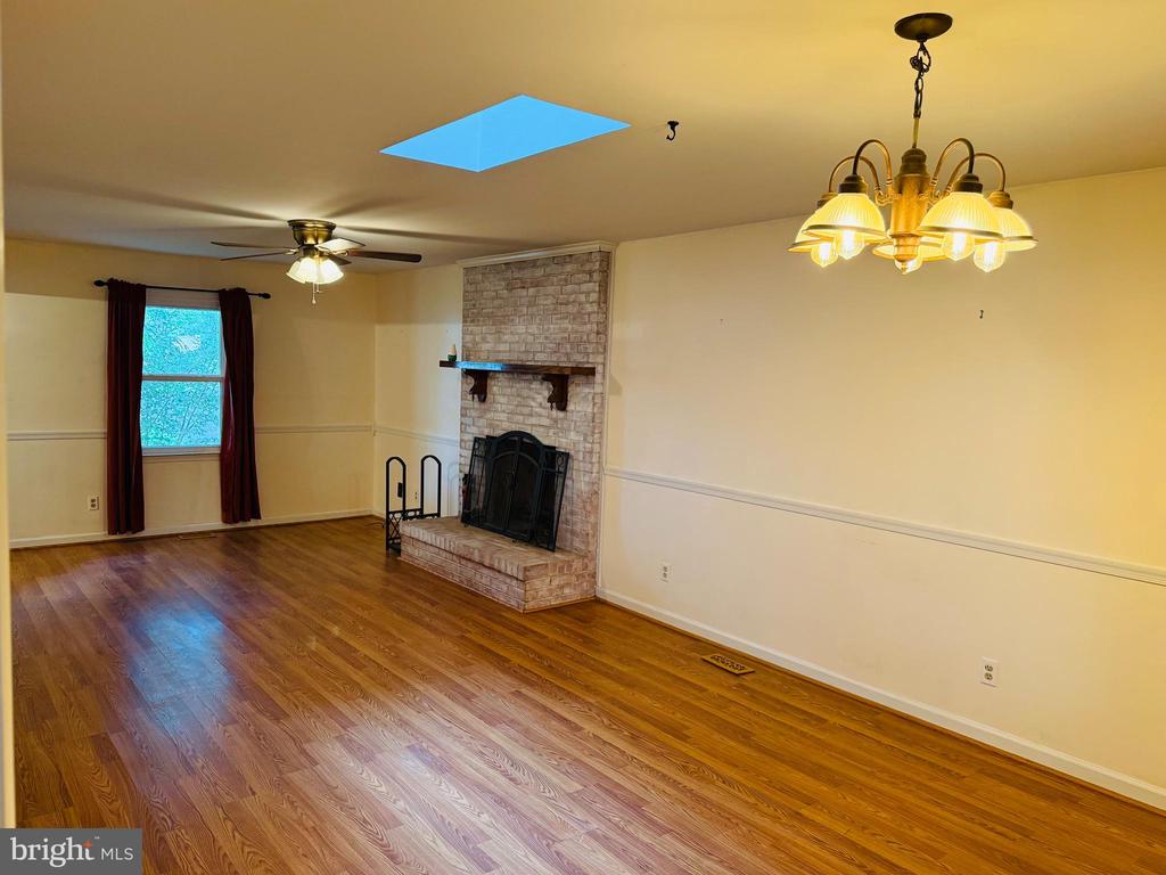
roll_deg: -2.0
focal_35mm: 24
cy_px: 438
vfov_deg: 56.8
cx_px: 583
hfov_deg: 71.6
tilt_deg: -4.5
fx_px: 808
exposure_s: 1/60
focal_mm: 6.76
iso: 320
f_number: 1.78
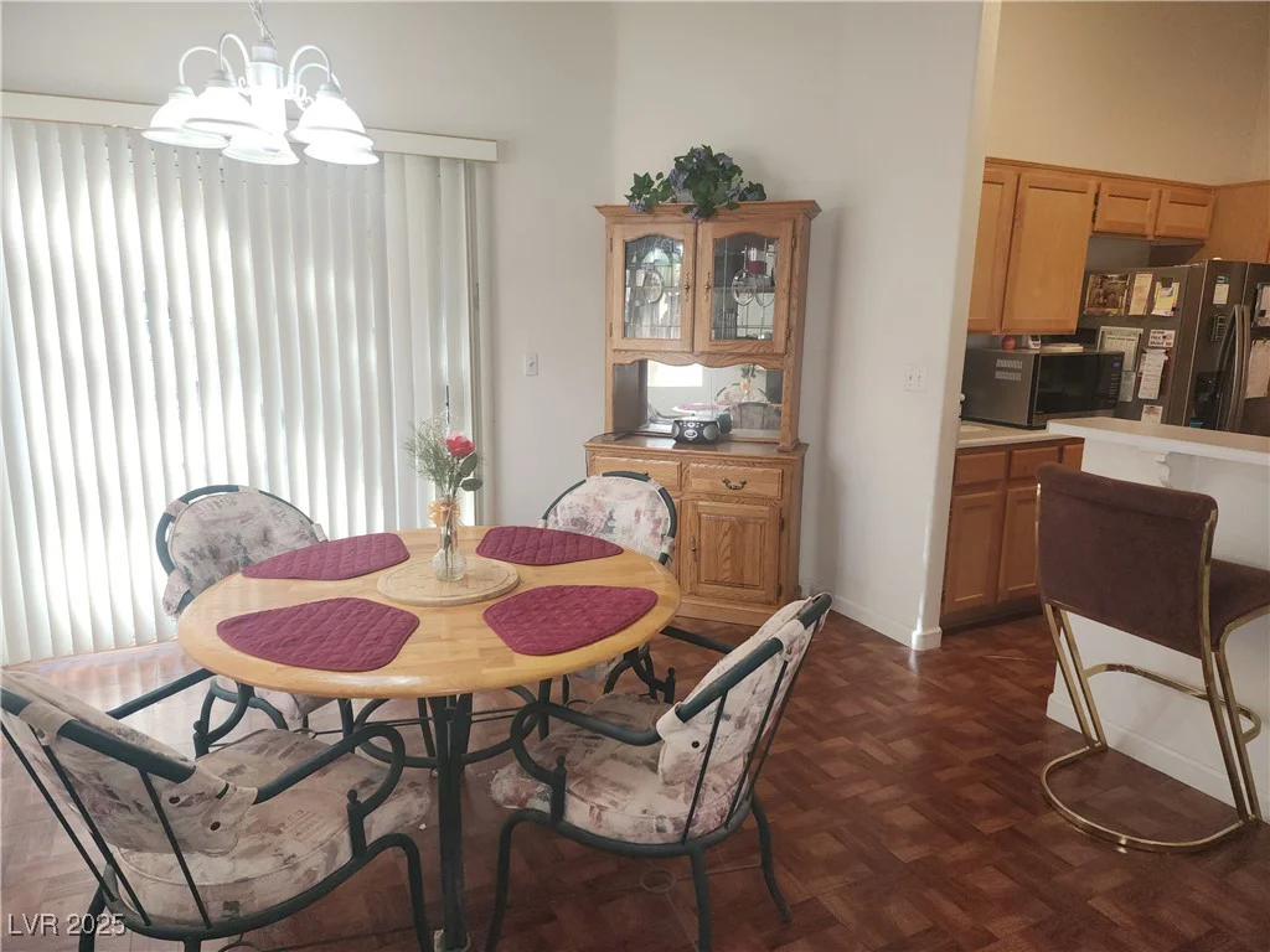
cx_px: 635
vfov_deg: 58.9
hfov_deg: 73.9
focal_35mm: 23
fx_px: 844
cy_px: 476
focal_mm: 6.4
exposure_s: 1/60
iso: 125
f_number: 1.8
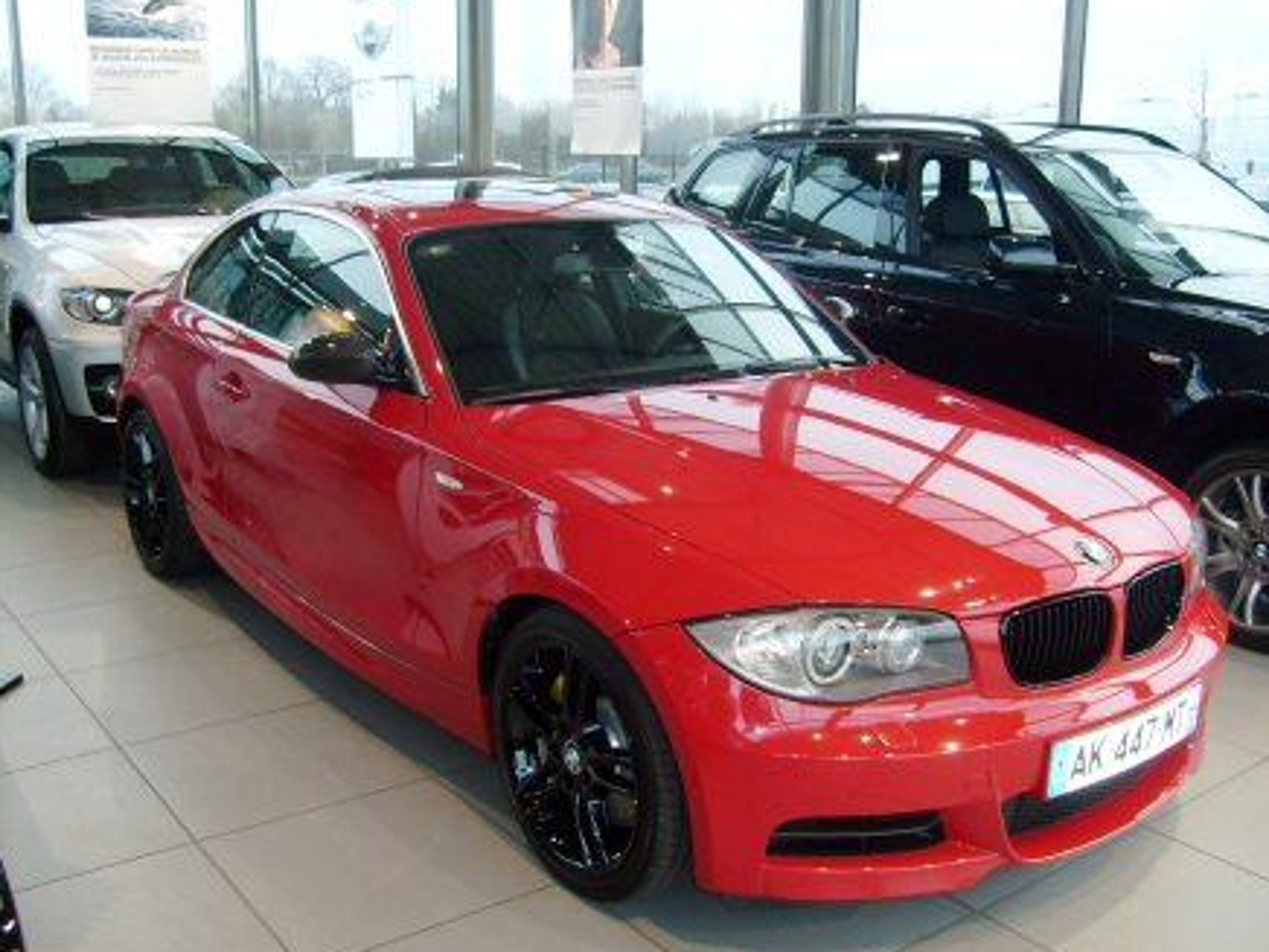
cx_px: 649
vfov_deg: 39.7
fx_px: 1320
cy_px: 475
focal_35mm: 36
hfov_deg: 51.4
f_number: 2.8
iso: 100
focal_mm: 5.8
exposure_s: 1/45
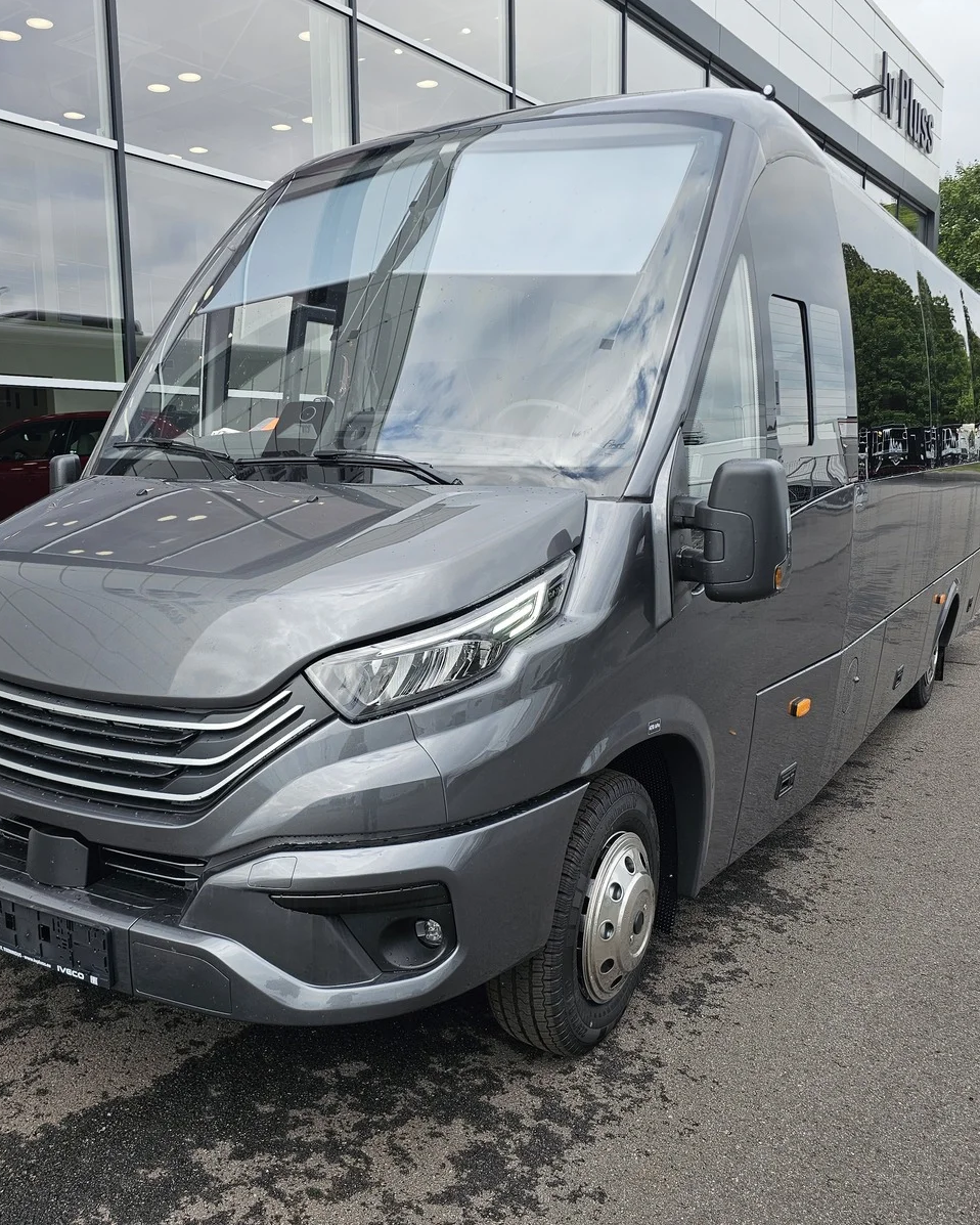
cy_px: 612
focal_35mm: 30
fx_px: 1087
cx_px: 416
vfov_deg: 58.8
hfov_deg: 48.4
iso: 10
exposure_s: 1/242
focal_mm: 6.3
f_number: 1.7
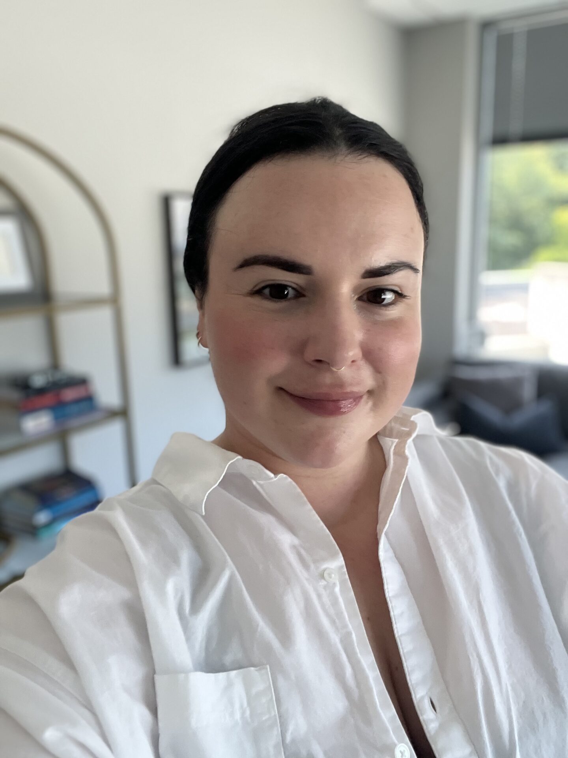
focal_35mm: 30
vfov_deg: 60.0
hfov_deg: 46.8
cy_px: 379
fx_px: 656
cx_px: 284
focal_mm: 2.71
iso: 80
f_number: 2.2
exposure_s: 1/50
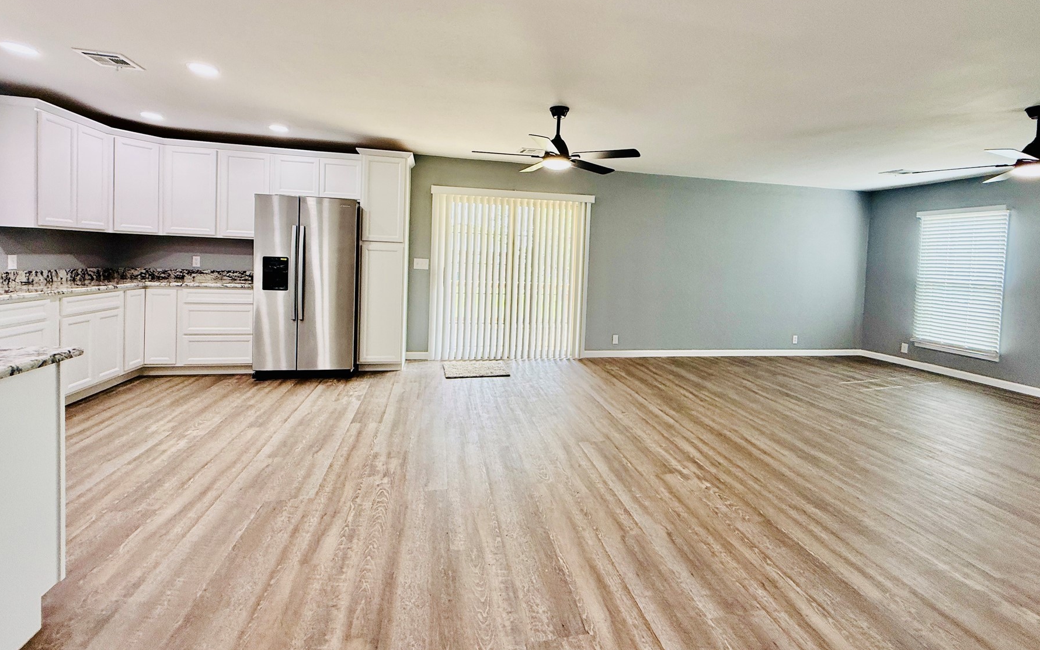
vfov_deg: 70.8
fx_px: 453
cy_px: 274
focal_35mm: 16
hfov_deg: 97.8
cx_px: 531
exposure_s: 1/99
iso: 125
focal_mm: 2.22
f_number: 2.2
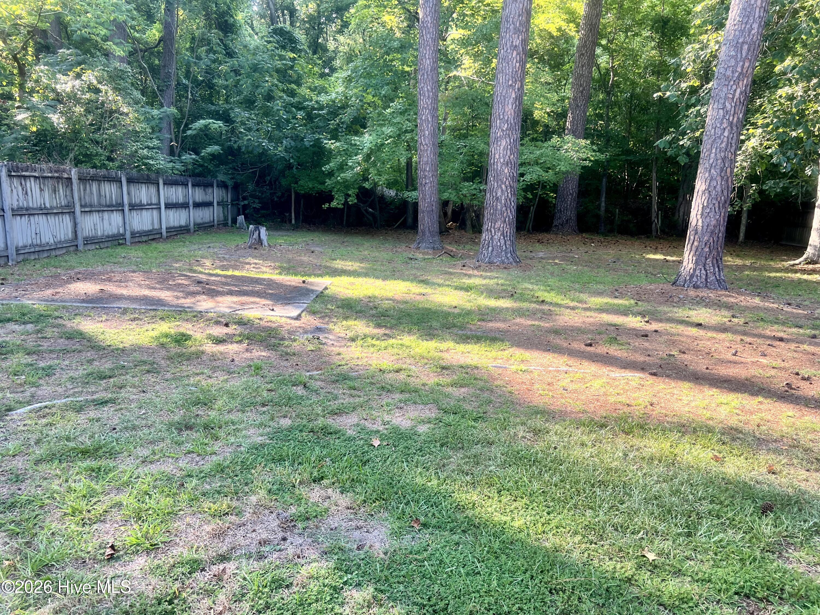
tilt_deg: -11.7
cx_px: 410
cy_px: 308
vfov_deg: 53.1
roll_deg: -2.2
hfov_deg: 67.3
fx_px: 616
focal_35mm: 26
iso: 40
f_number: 1.5
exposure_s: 1/171
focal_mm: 5.7
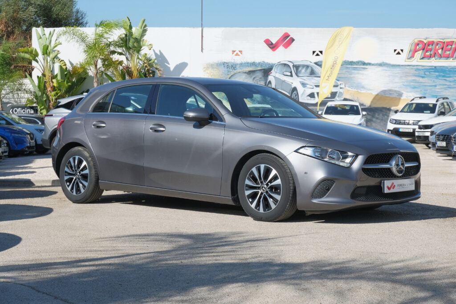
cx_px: 228
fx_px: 849
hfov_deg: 30.1
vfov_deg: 20.3
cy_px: 152
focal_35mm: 67
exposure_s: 1/250
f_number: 9
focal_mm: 44.5
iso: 160
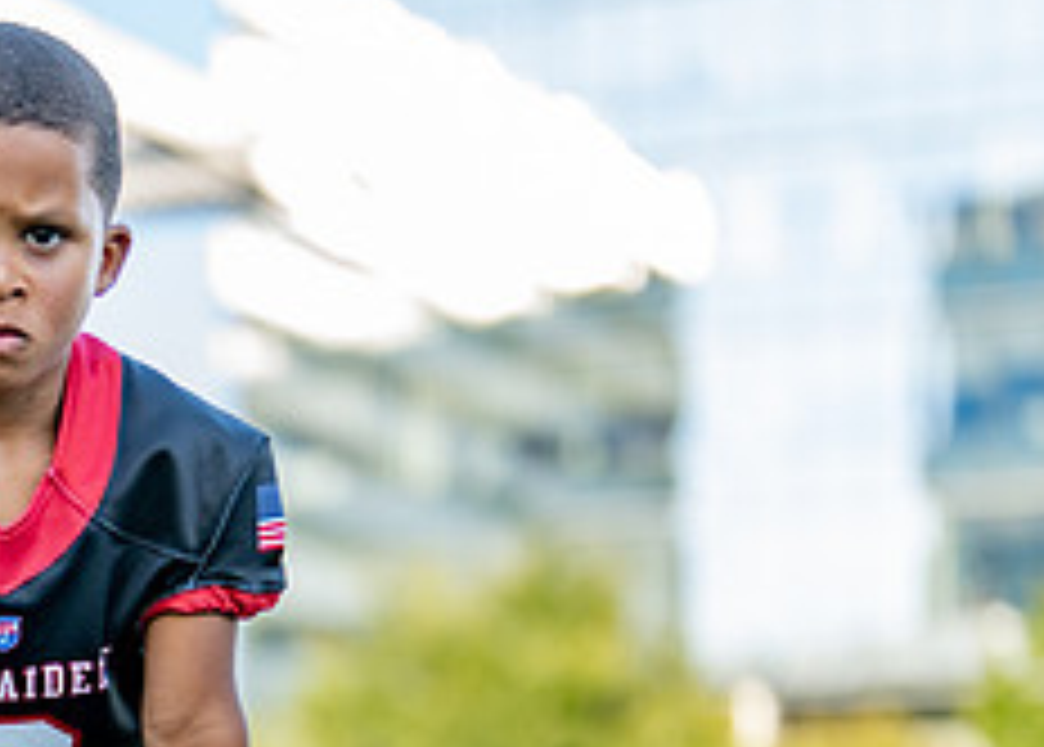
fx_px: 3886
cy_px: 796
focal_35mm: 131
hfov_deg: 15.1
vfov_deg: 10.9
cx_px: 22
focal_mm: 50
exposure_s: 1/1250
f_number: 1.2
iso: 100
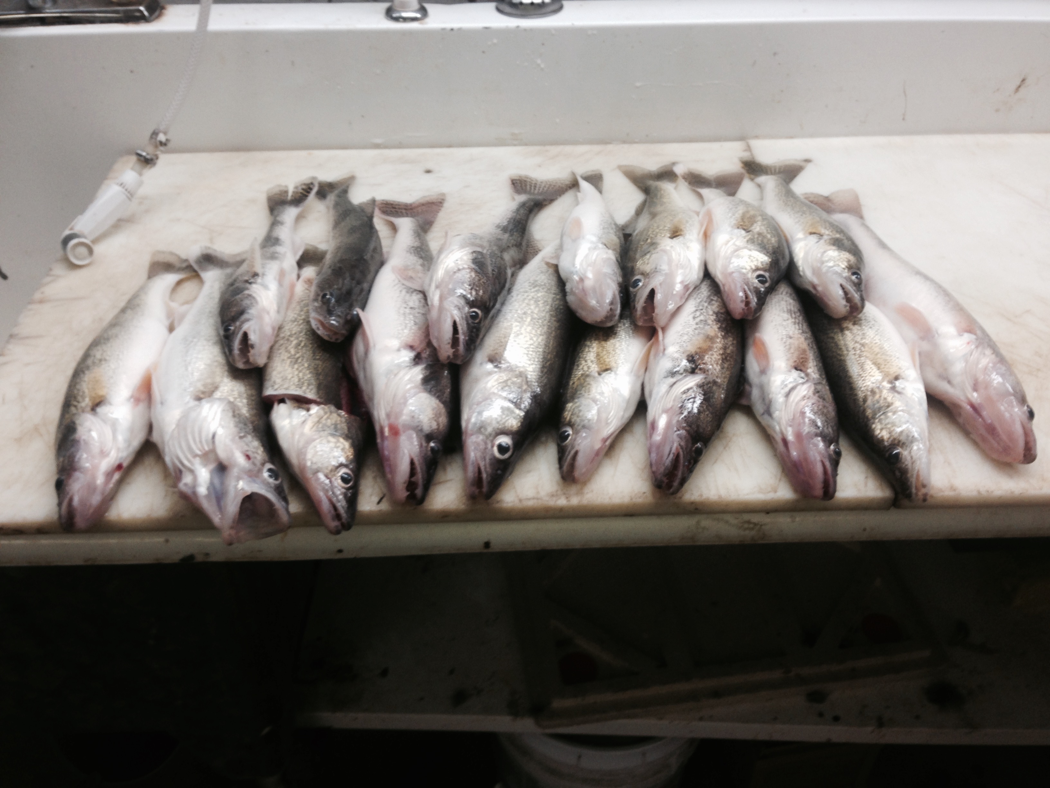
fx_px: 1001
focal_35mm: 33
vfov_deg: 42.9
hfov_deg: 55.4
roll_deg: +0.9
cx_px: 525
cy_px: 394
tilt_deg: -43.0
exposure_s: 1/24
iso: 50
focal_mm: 4.12
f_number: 2.4
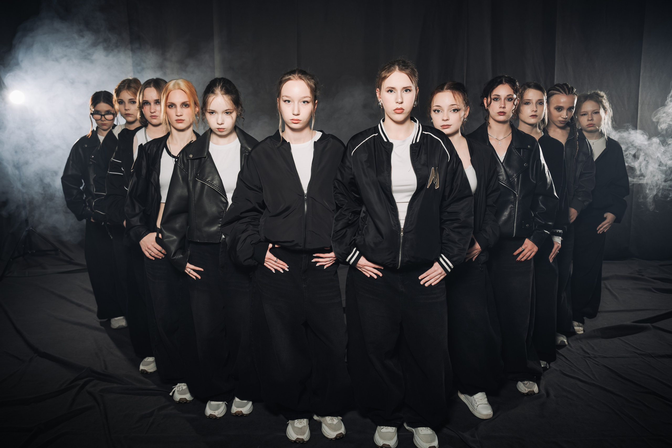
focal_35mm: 29
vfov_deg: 45.6
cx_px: 330
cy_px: 220
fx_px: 533
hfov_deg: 64.5
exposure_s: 1/160
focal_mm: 28
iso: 640
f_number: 5
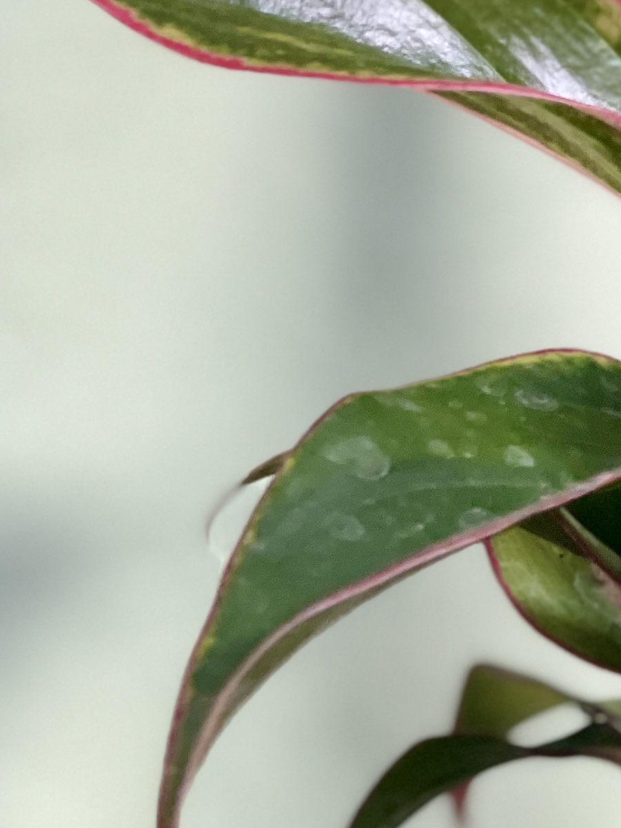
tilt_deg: -8.9
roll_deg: -0.2
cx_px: 847
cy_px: 766
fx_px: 5168
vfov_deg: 9.1
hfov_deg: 6.8
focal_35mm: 216
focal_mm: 7.5
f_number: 2.2
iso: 100
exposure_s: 1/100
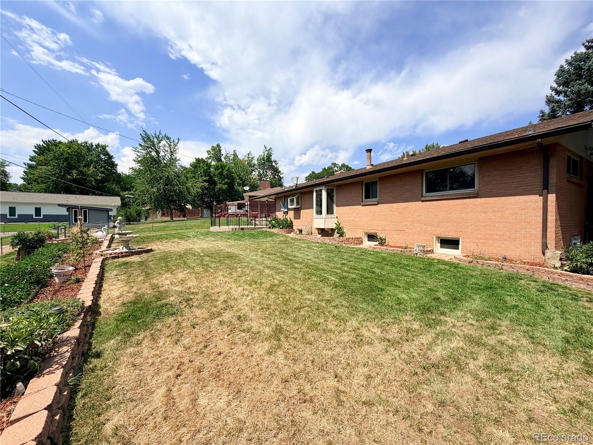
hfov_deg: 102.1
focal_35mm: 14
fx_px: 240
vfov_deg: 85.7
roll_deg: +0.0
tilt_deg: -0.1
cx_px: 296
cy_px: 222
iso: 20
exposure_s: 1/1087
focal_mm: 2.22
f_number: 2.2
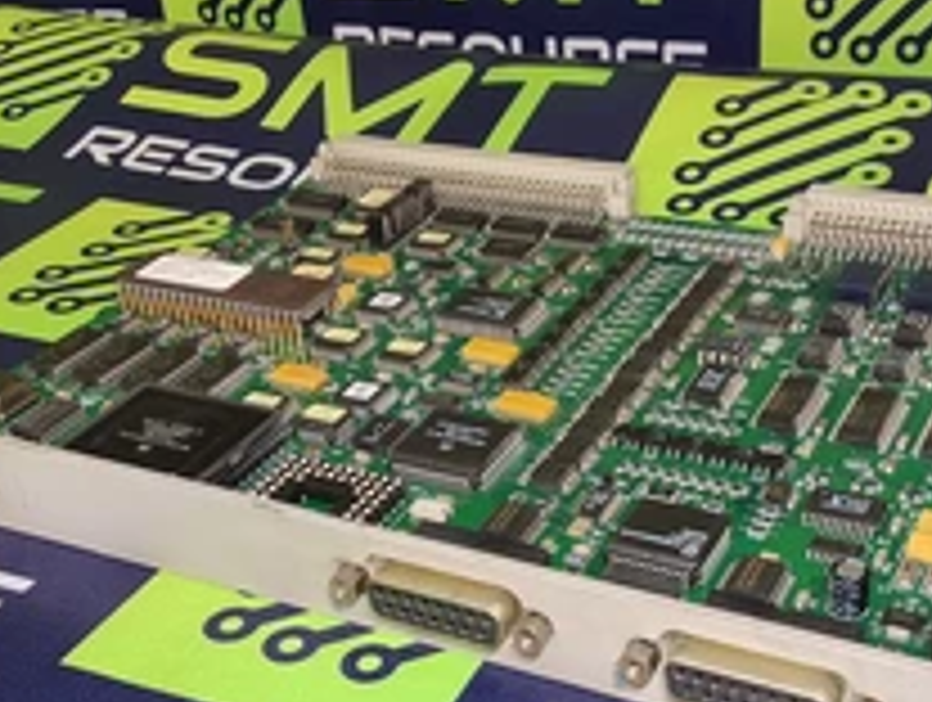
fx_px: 1456
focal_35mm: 54
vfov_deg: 26.9
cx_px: 509
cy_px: 500
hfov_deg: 35.5
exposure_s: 1/40
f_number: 1.9
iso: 100
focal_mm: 2.91
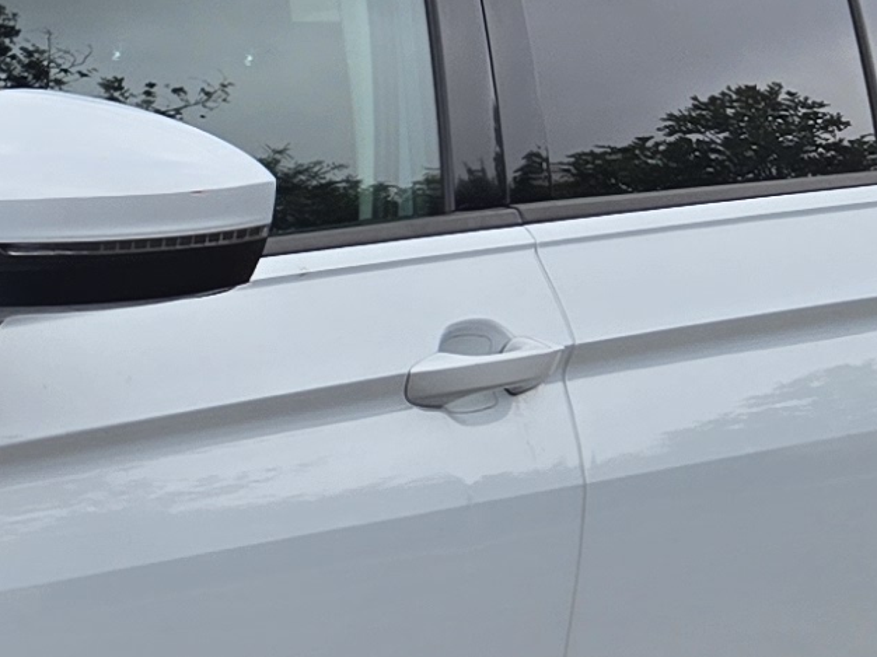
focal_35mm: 147
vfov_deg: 10.0
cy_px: 684
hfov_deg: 12.1
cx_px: -787
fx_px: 3723
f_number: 1.8
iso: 25
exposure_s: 1/827
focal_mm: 5.4
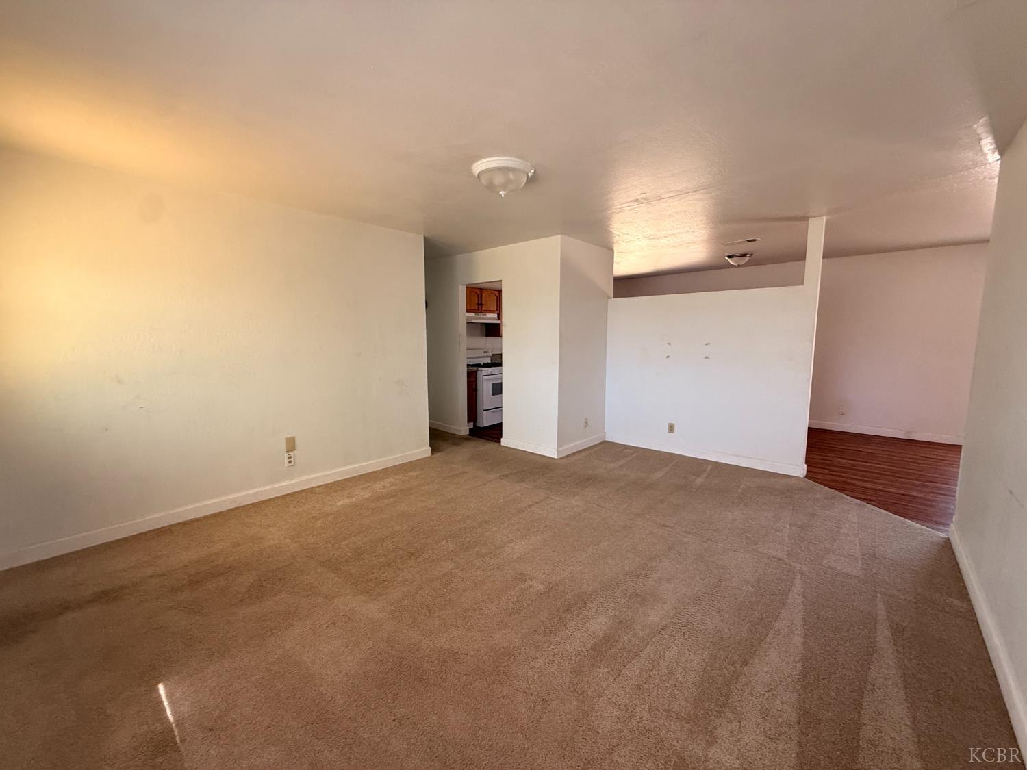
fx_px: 415
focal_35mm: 14
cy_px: 385
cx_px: 514
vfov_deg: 85.7
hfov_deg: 102.1
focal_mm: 2.22
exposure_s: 1/99
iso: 250
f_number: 2.2
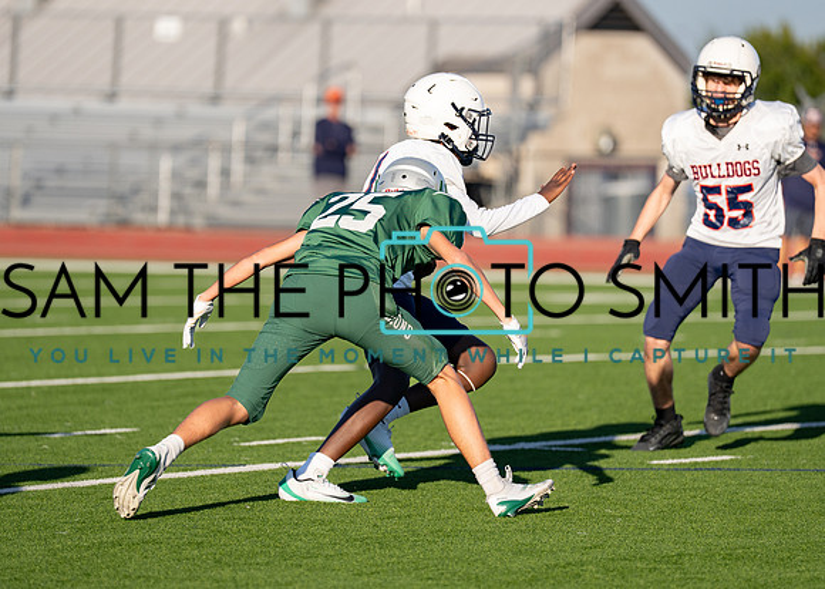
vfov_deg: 5.3
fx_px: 6304
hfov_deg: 7.5
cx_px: 372
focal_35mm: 269
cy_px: 269
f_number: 2.8
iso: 200
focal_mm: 200
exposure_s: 1/5000
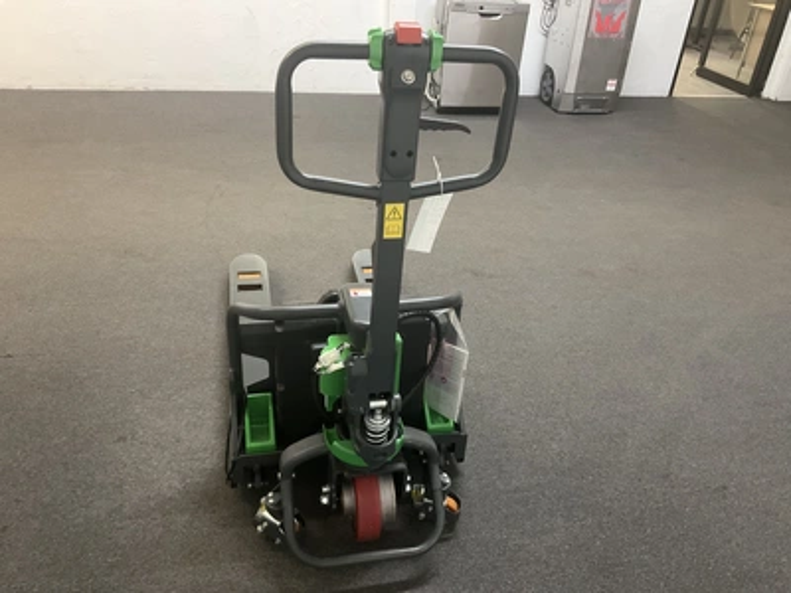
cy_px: 296
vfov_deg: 48.2
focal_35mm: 29
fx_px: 663
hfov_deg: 61.7
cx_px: 396
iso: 320
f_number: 1.8
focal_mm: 3
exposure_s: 1/30
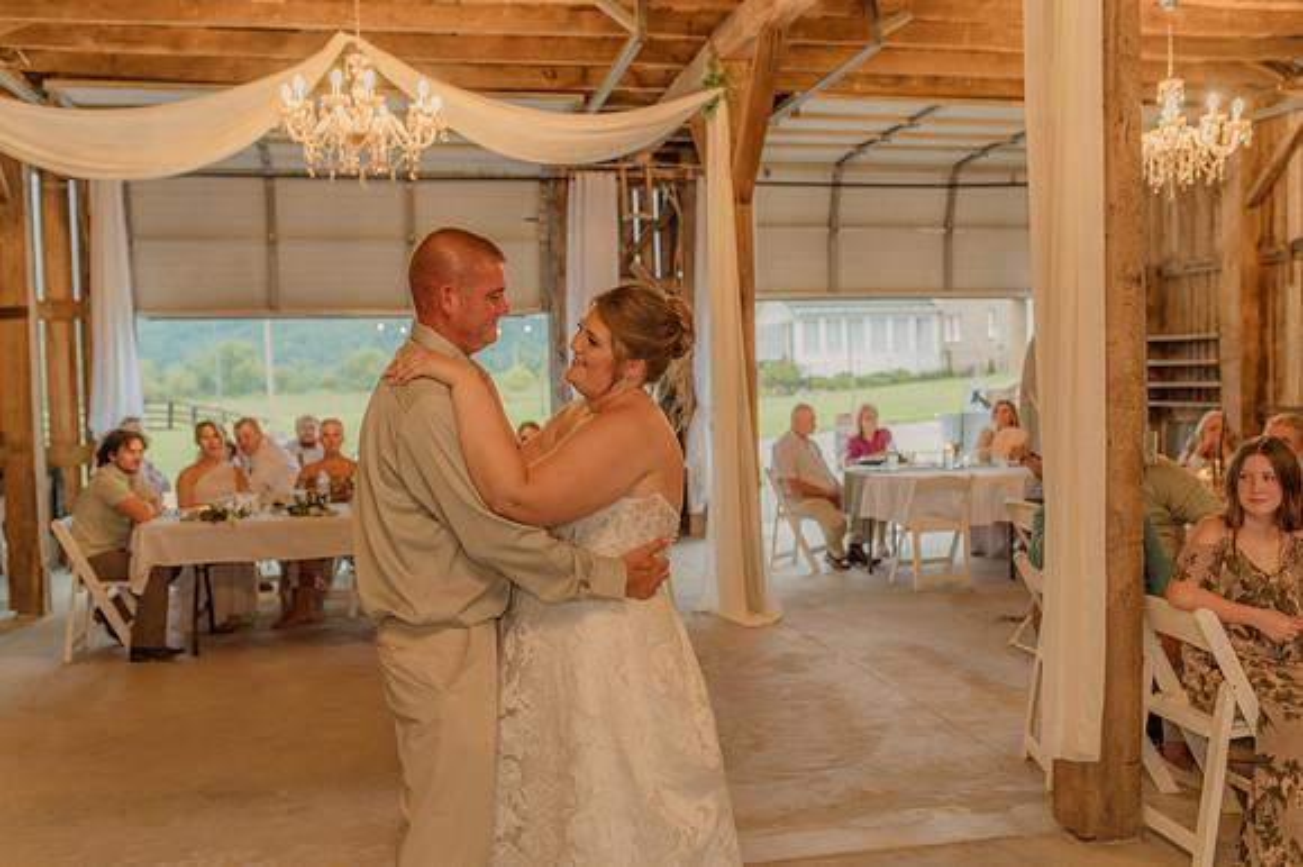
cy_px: 434
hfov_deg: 54.5
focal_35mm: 35
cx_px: 652
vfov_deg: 37.8
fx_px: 1266
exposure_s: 1/200
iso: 640
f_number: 2.5
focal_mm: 35
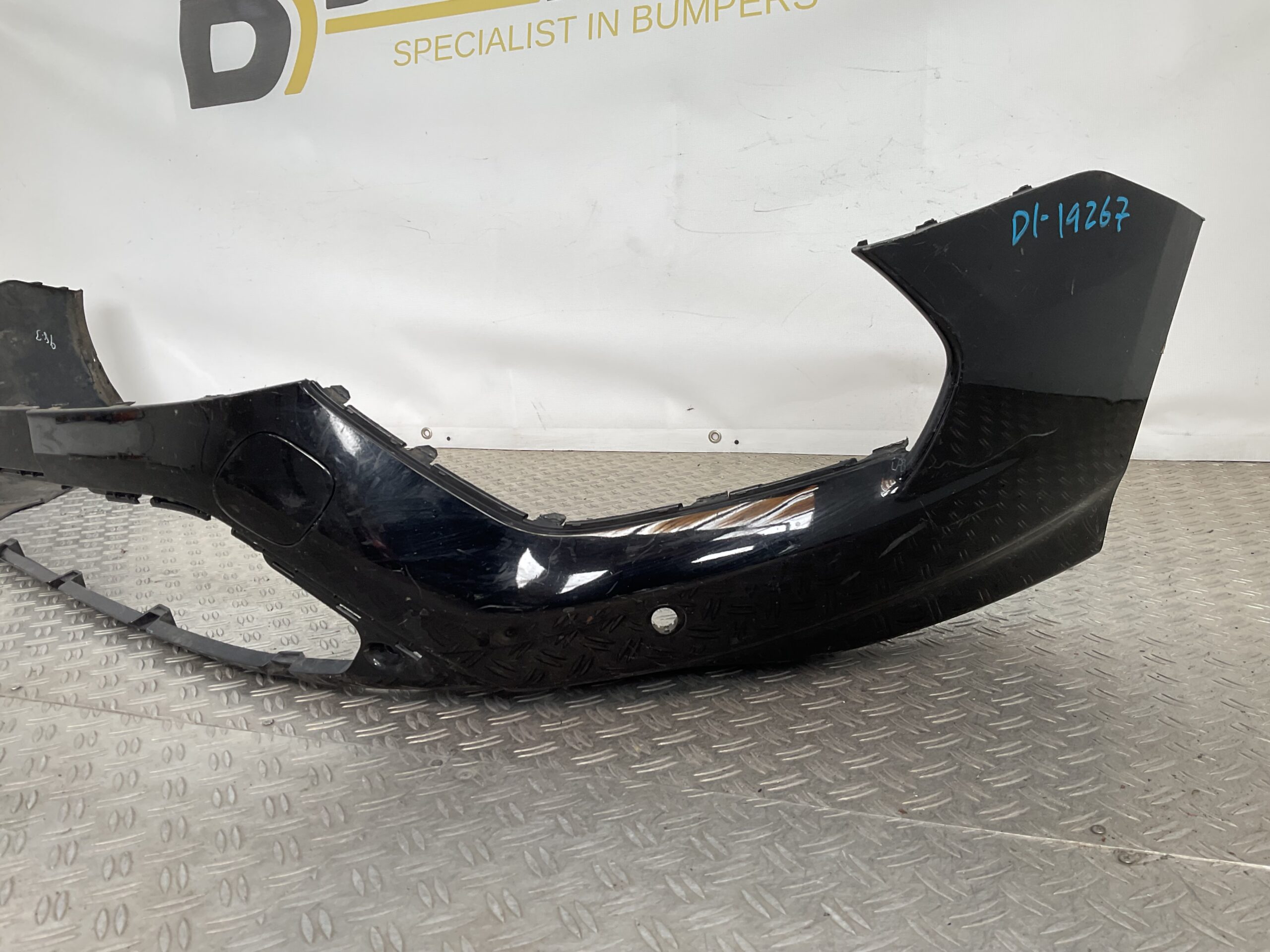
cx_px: 635
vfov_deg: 48.2
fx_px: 1064
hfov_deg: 61.7
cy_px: 476
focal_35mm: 29
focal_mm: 3
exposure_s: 1/225
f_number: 1.8
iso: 16
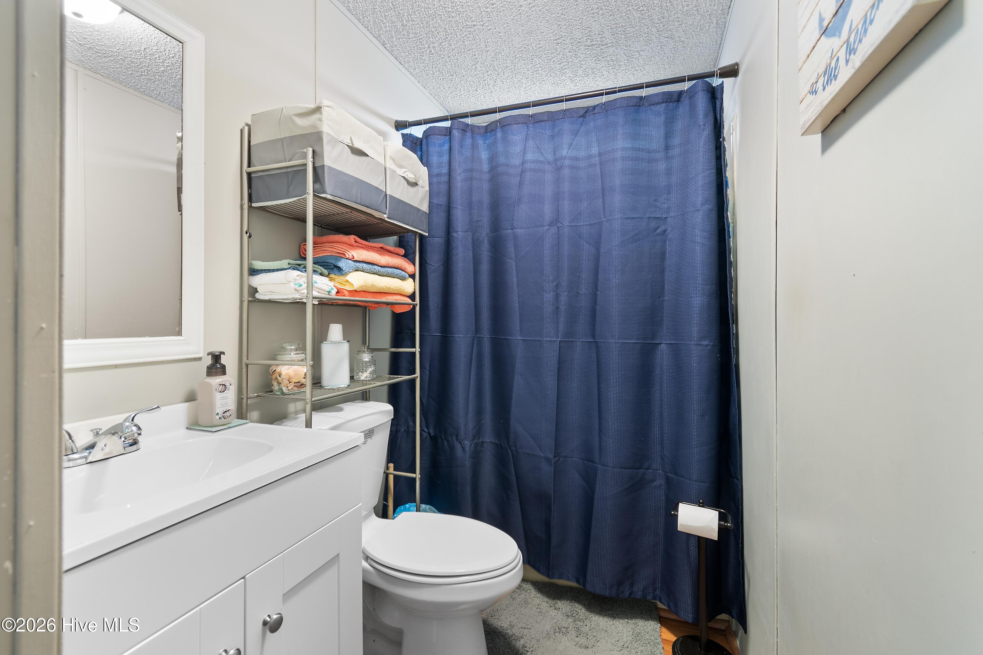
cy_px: 328
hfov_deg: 100.4
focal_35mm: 15
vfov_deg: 77.3
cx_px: 492
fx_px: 410
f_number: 4.5
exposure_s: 2
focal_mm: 10
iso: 100
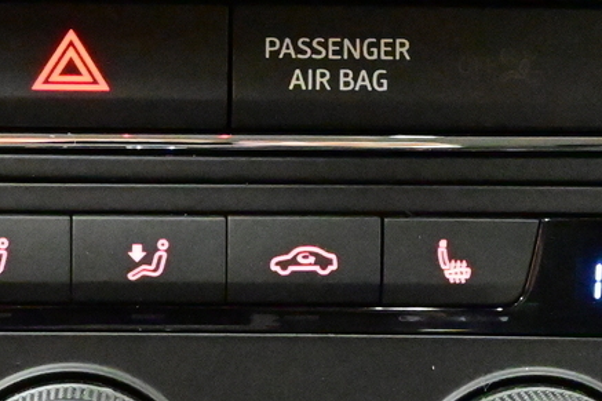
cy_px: 423
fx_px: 1488
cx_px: 152
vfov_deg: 15.0
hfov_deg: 22.7
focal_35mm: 89
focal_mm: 16
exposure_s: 1/25
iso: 22800
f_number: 8
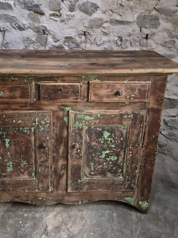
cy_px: 76
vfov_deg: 51.5
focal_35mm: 35
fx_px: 240
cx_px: 61
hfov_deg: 40.3
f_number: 1.8
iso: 1250
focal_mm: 5.4
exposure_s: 1/50
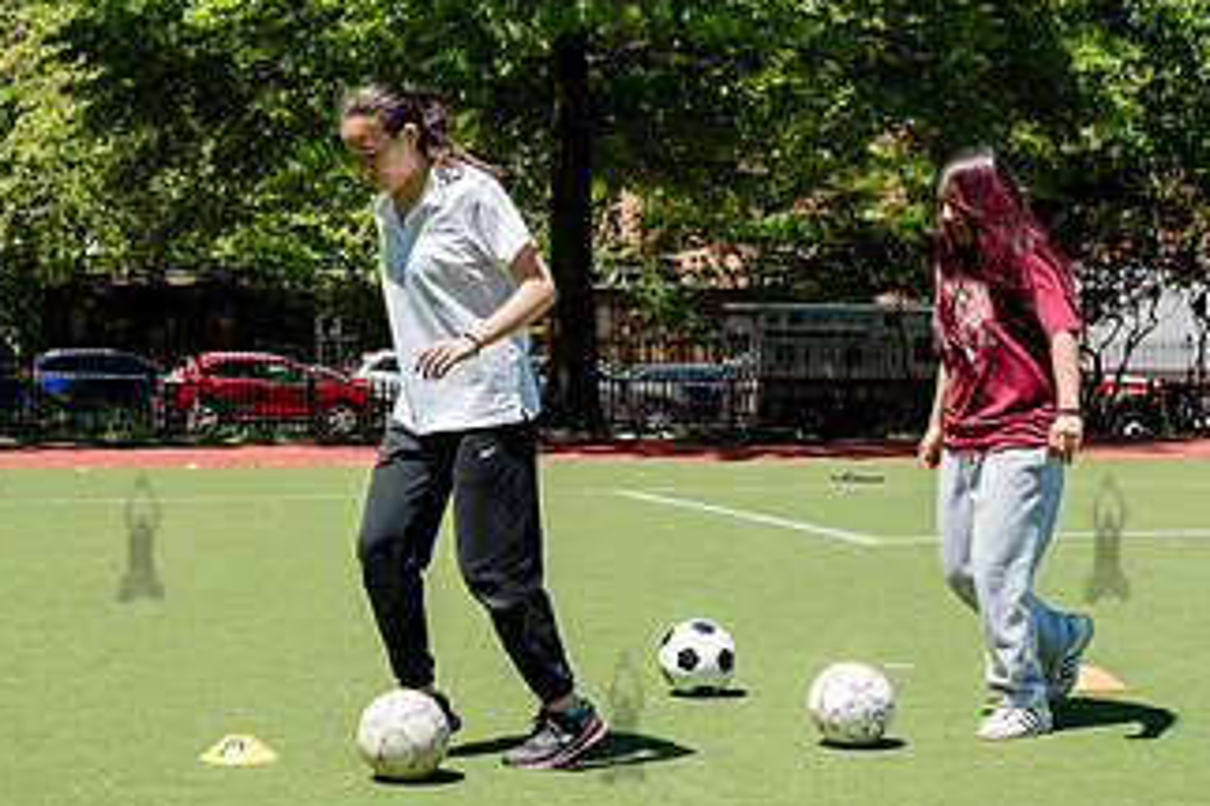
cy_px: 418
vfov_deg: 19.7
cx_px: 277
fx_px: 2318
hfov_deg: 28.7
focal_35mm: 69
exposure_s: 1/1000
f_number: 4.5
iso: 200
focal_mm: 29
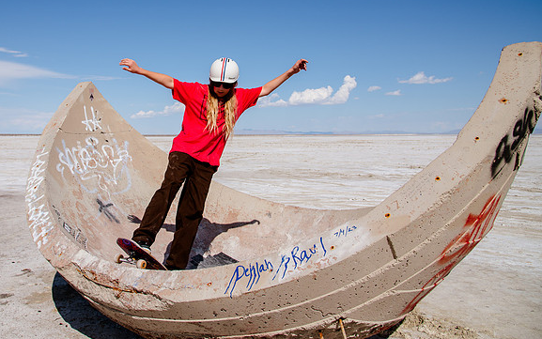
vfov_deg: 39.0
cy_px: 115
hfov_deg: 58.7
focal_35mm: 32
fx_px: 473
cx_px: 194
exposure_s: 1/1600
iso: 250
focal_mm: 24
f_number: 6.3
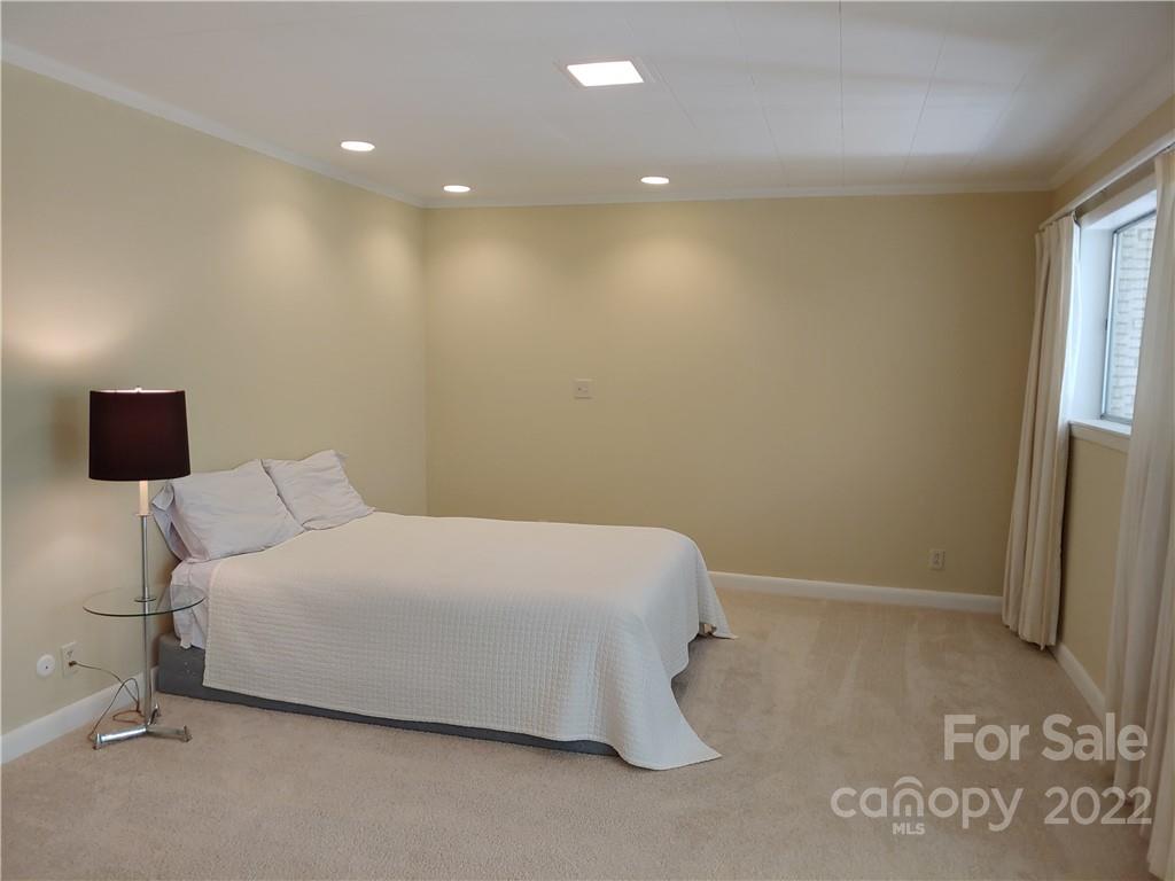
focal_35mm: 25
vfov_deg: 54.9
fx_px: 849
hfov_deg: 69.4
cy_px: 440
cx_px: 588
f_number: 1.5
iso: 50
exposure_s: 1/60
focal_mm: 4.23
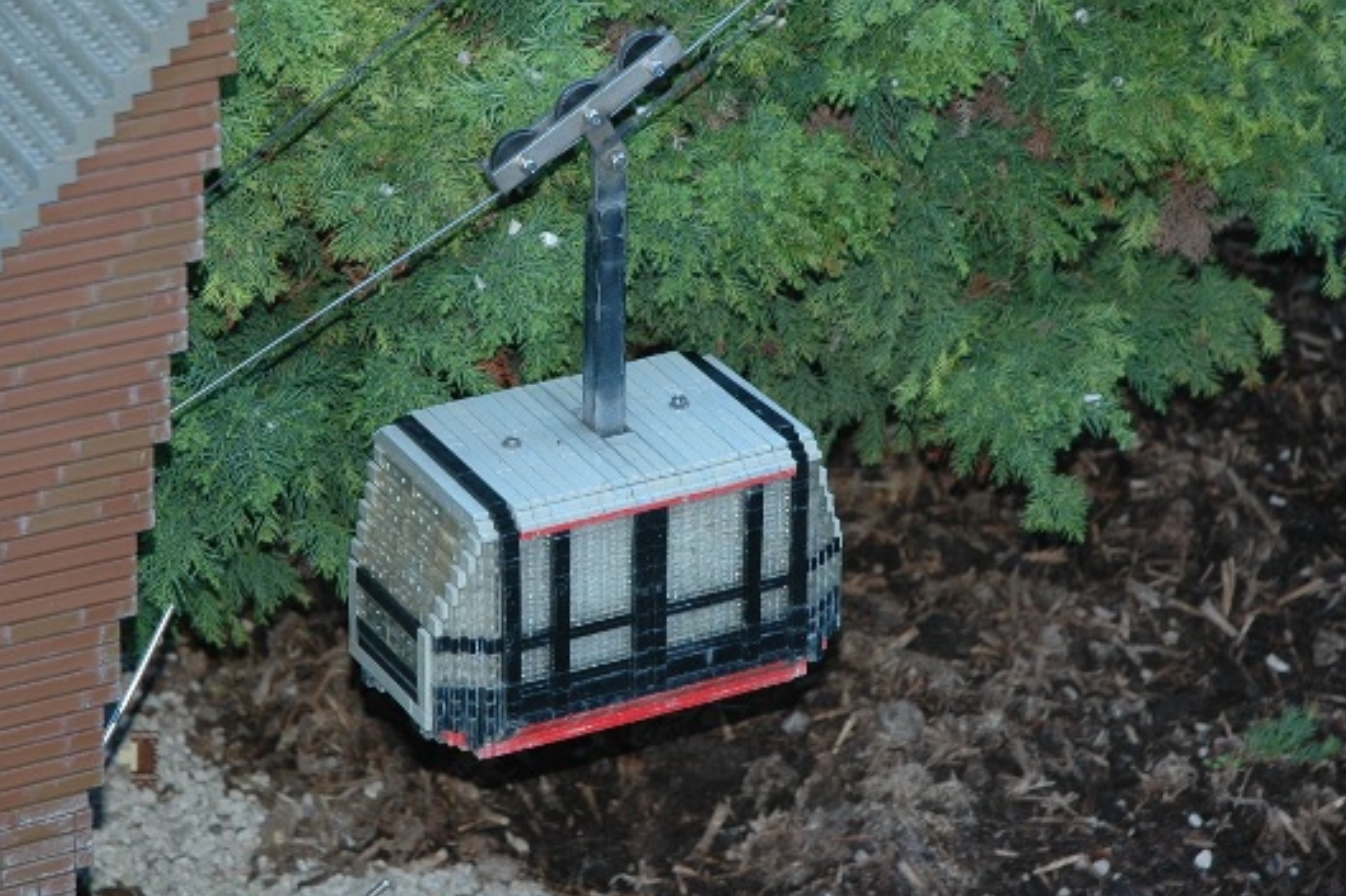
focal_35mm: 136
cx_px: 588
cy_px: 346
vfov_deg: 10.1
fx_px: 5082
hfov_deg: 15.1
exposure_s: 1/60
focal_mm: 60
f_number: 4.5
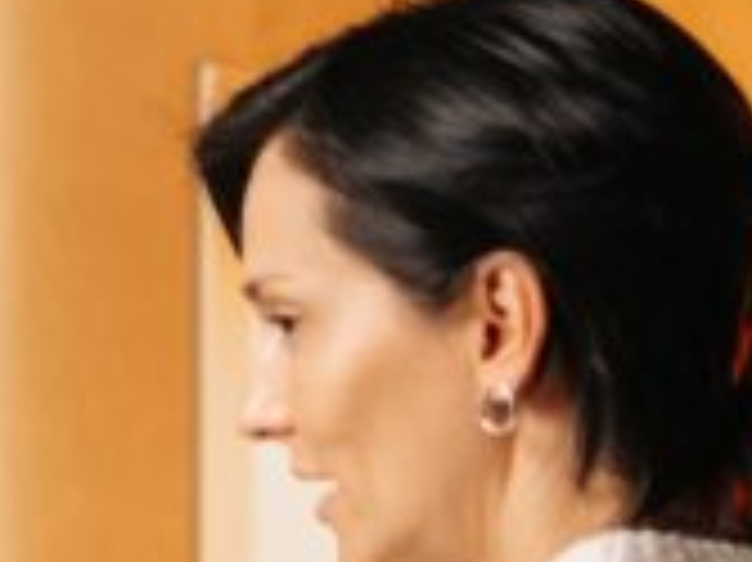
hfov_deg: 8.7
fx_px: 4537
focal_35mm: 209
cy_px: 735
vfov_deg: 7.0
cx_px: -947
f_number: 2.8
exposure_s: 1/100
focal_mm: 42.1
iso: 500
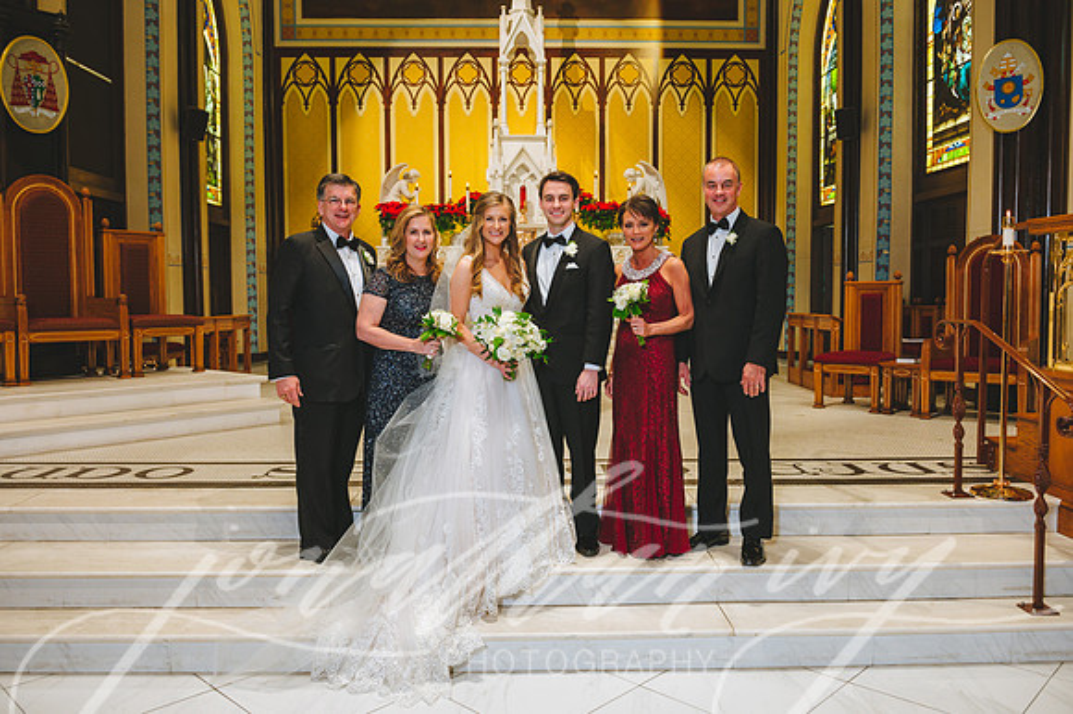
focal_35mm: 29
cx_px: 536
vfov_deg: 44.9
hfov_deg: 63.7
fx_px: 864
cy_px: 357
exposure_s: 1/160
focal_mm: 29
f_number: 5
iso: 1600
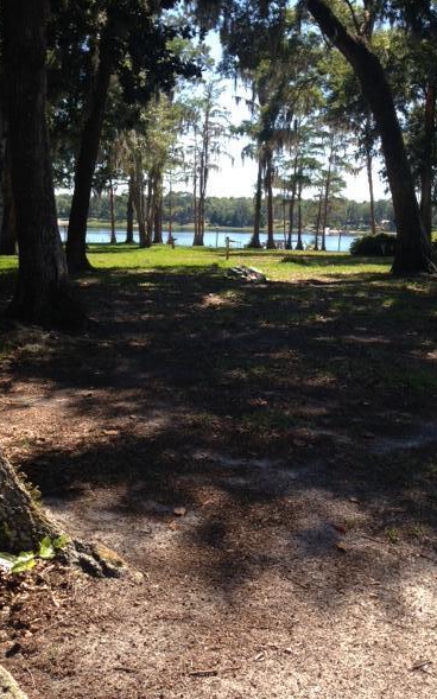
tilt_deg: -6.3
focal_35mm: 38
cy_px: 320
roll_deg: -0.7
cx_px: 251
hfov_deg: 33.5
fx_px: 724
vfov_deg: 51.5
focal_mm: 4.12
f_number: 2.4
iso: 50
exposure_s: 1/583
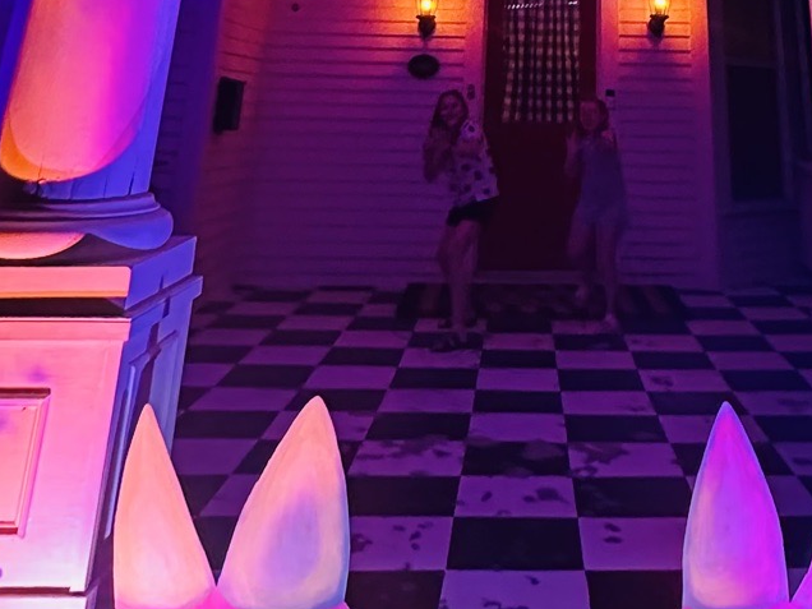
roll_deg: -1.3
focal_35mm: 44
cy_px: -336
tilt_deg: +25.0
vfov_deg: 24.4
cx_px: 569
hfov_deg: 42.1
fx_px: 1032
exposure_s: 1/49
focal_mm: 2.22
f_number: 2.2
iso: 640
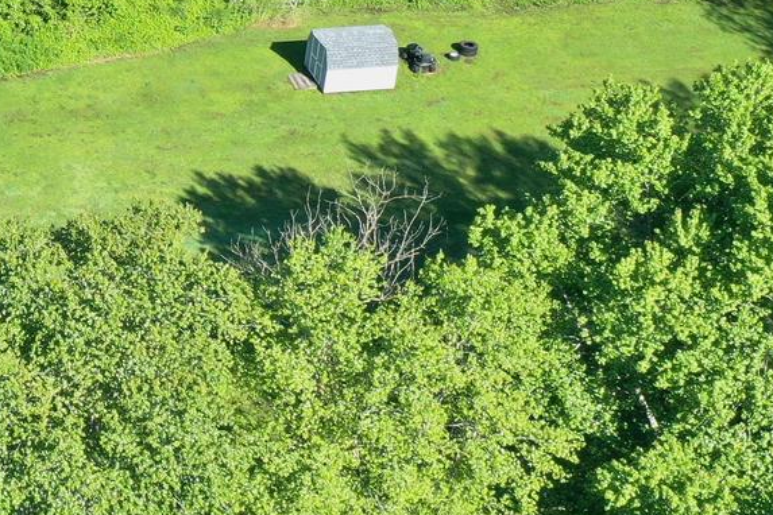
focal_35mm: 100
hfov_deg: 18.3
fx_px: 2147
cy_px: -3
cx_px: -359
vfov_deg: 13.5
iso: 100
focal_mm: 10.26
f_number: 5
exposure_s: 1/240
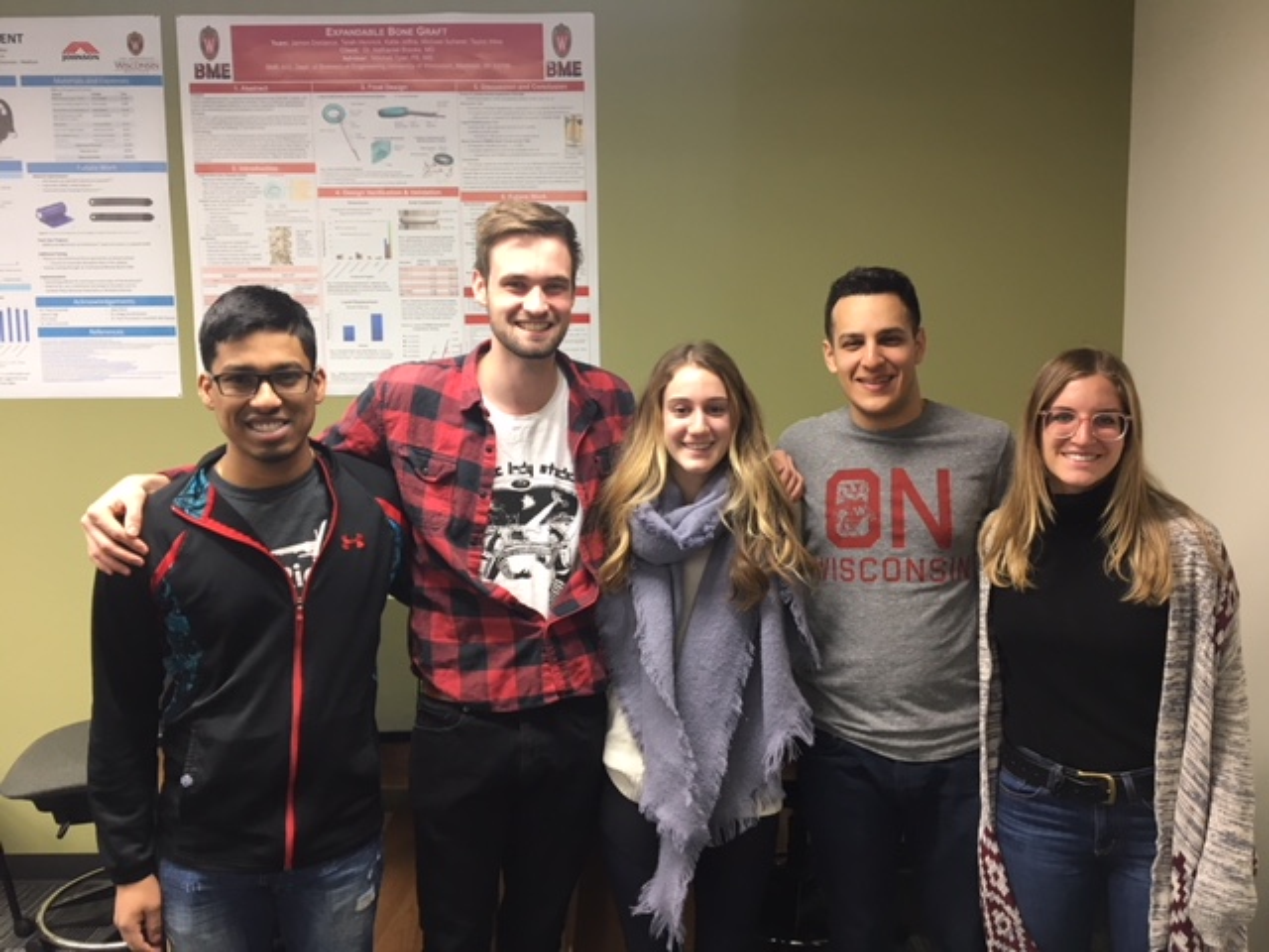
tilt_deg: -6.0
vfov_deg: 48.2
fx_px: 1063
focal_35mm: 29
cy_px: 476
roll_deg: +0.0
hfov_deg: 61.7
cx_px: 634
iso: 64
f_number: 2.2
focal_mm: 4.15
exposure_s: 1/30
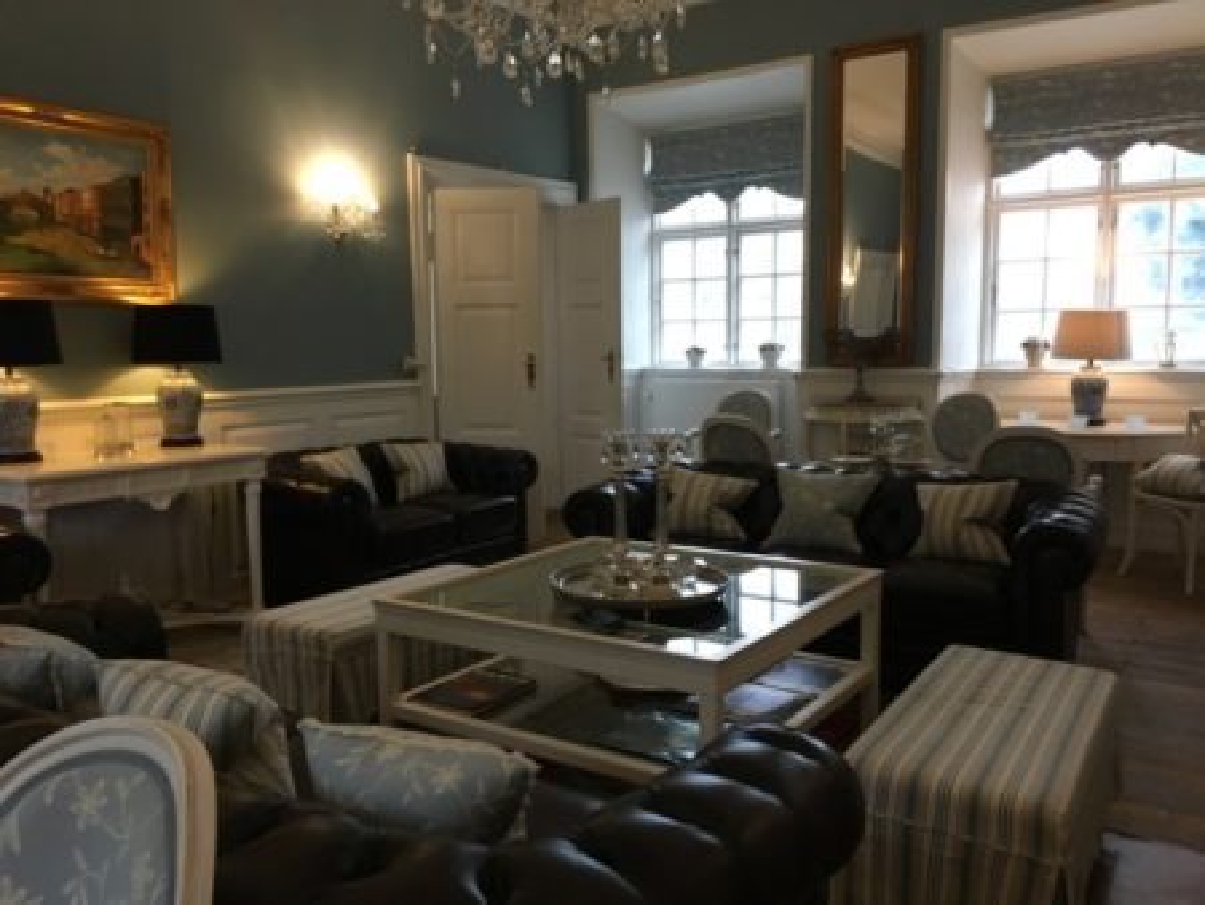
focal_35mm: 29
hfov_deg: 61.6
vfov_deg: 48.3
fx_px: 1010
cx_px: 602
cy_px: 452
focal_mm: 4.15
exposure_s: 1/33
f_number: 2.2
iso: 200
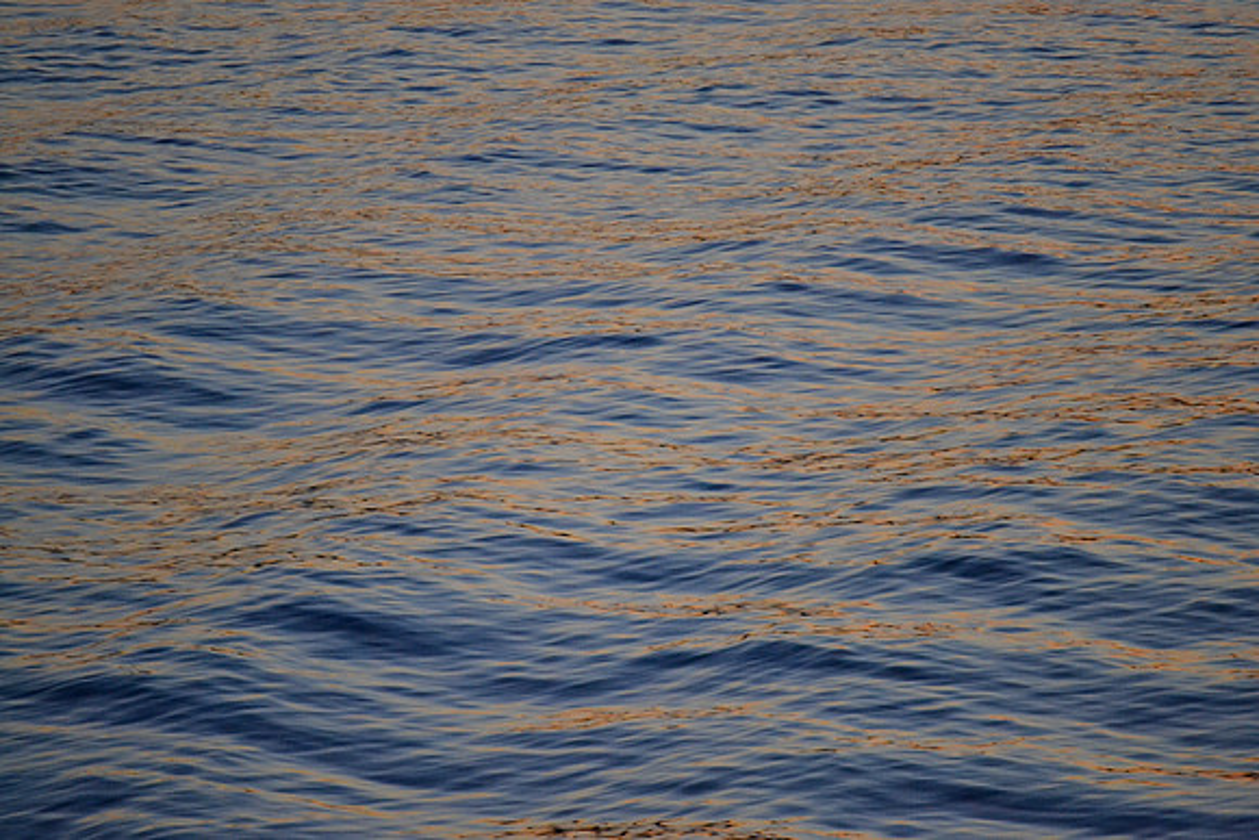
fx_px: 10494
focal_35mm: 300
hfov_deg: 6.9
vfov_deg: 4.6
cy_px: 420
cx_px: 630
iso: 3200
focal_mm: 200
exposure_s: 1/400
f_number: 5.6
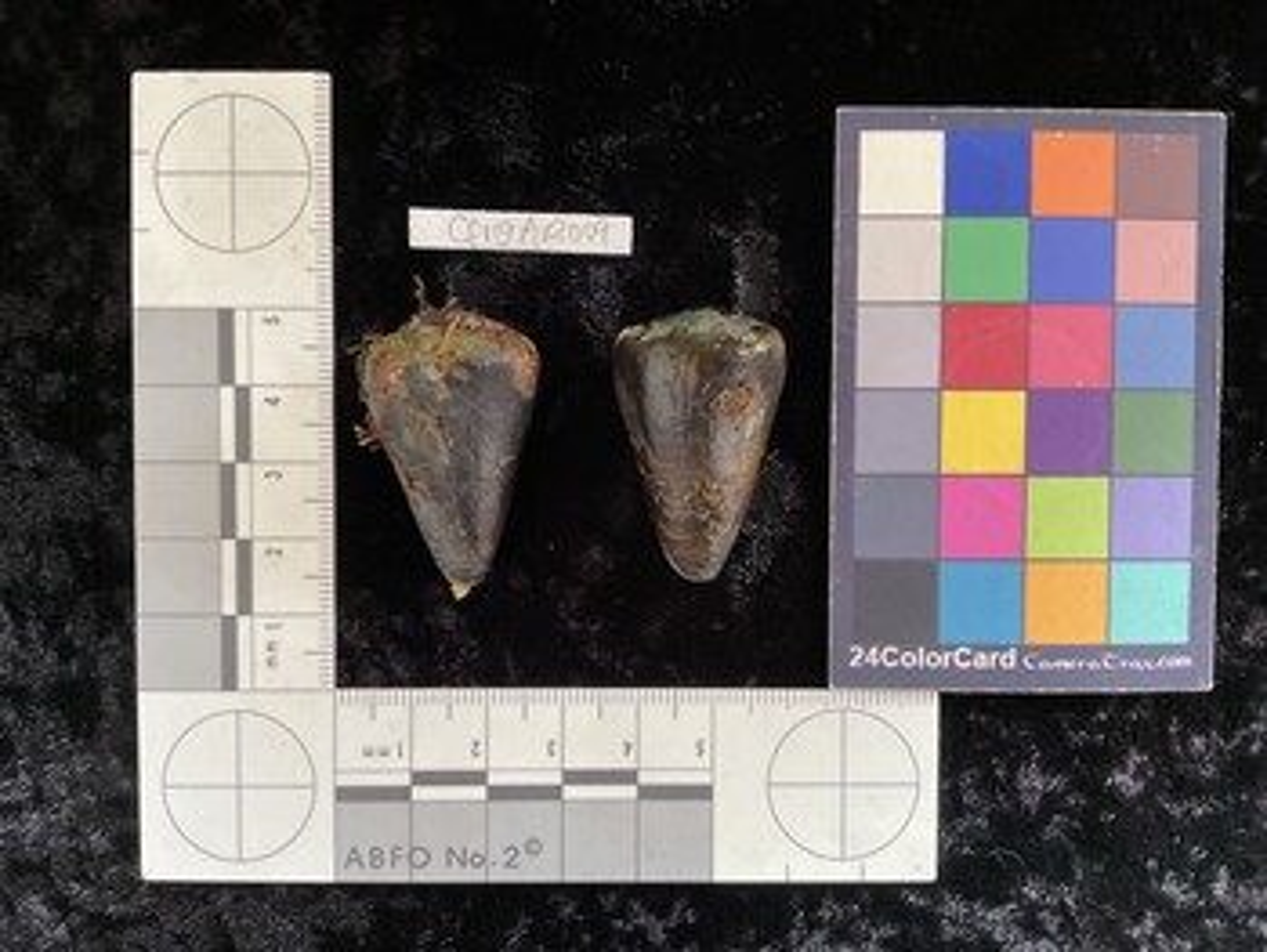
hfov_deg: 61.6
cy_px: 476
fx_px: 1062
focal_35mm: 29
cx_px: 634
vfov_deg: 48.3
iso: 160
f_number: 1.8
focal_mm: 3
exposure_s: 1/60
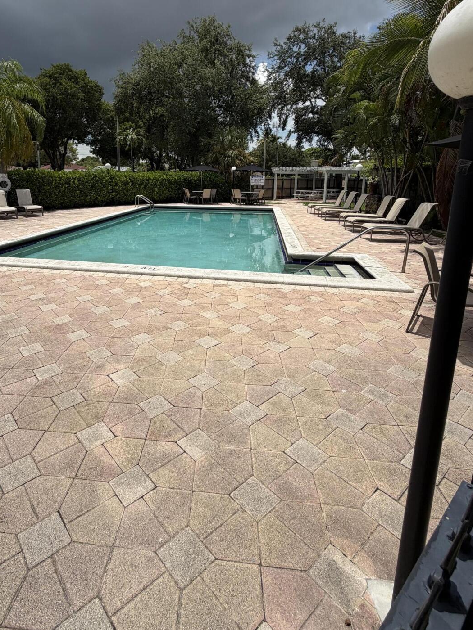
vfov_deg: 80.4
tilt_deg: -8.9
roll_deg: -1.0
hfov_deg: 65.2
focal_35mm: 20
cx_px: 184
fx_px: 364
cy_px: 242
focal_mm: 2.22
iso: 20
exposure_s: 1/1285
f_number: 2.2
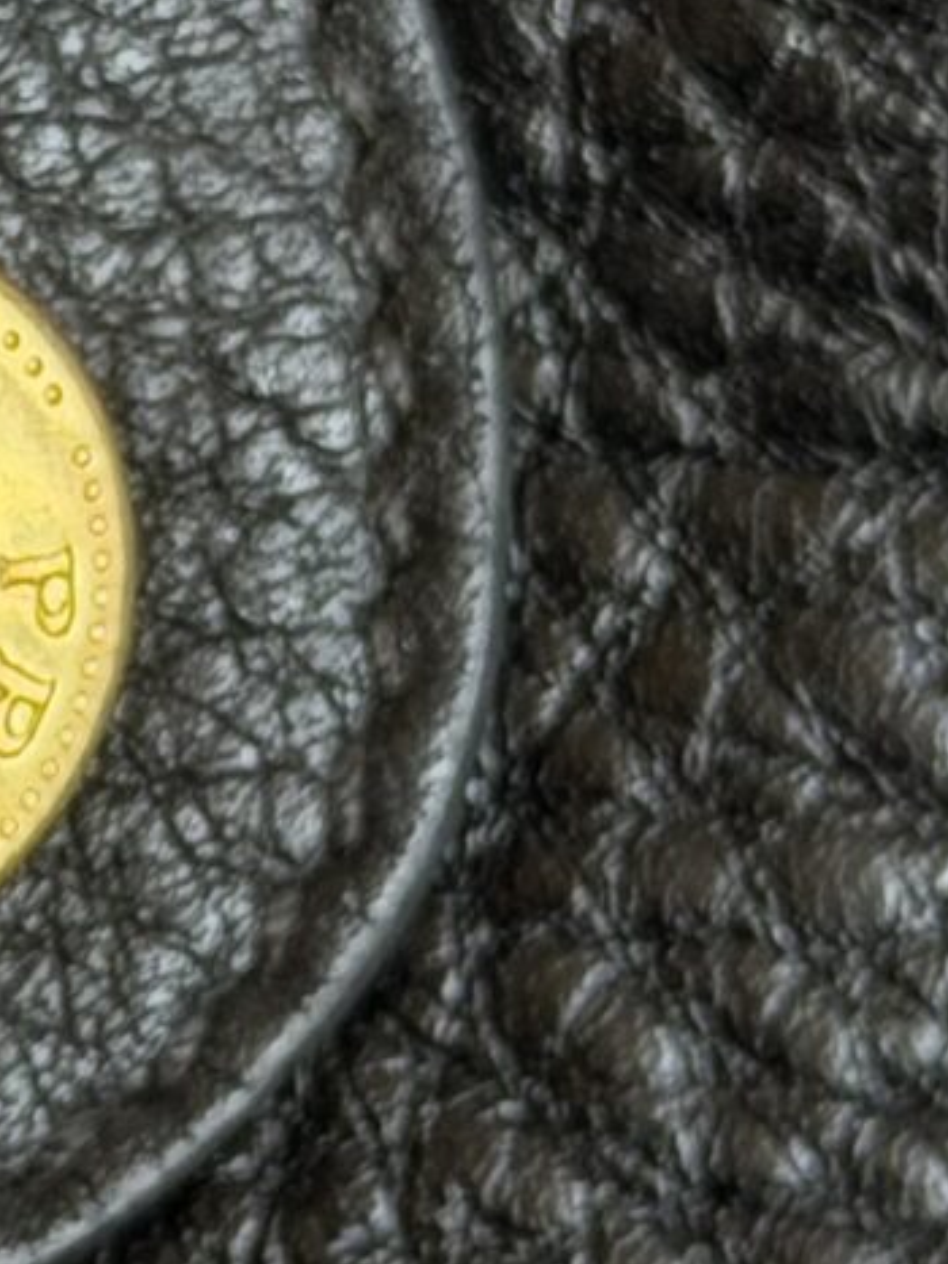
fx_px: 9608
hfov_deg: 5.6
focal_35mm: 263
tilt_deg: -70.8
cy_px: 365
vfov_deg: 7.5
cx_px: -154
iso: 125
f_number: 1.78
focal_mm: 6.76
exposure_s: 1/195
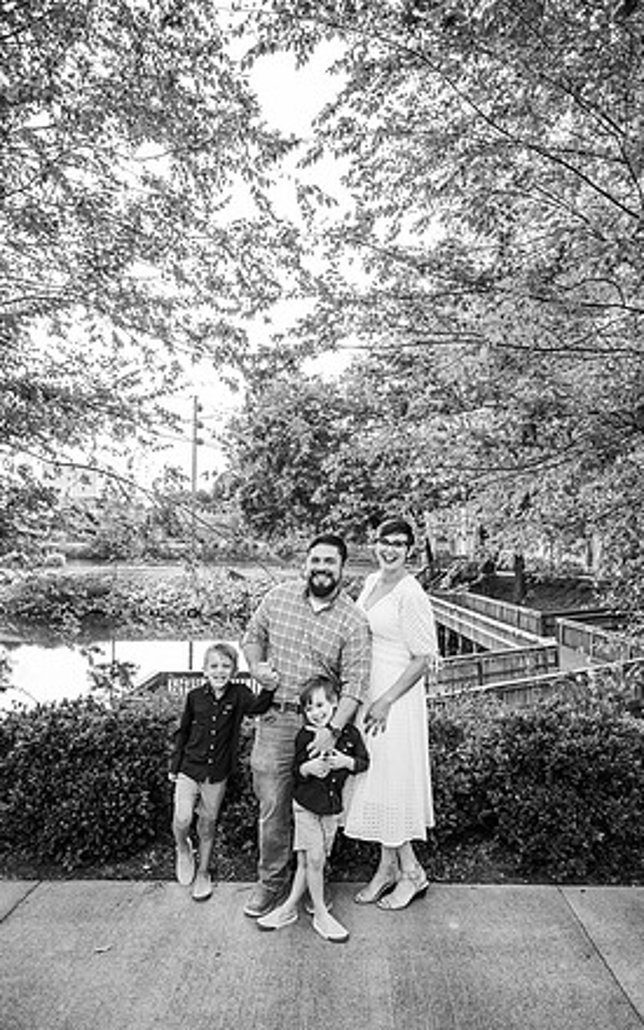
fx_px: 702
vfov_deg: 72.5
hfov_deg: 49.2
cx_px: 347
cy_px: 520
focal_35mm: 25
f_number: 3.2
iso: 320
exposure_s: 1/200
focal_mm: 24
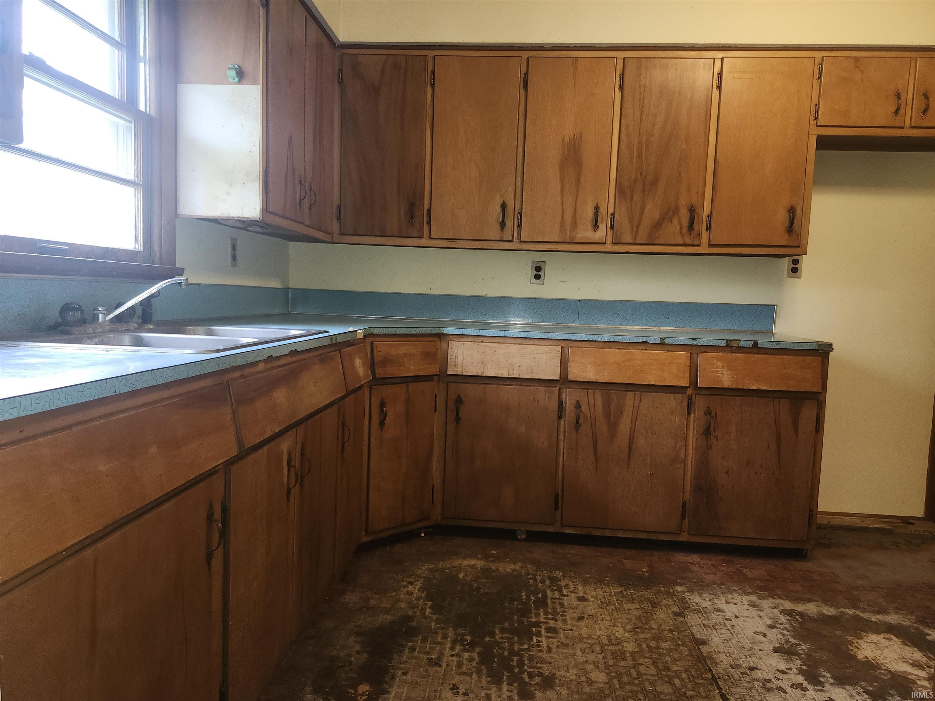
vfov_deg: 58.9
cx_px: 468
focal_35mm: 23
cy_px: 350
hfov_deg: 73.9
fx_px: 621
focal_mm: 5.54
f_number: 1.8
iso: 160
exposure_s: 1/24
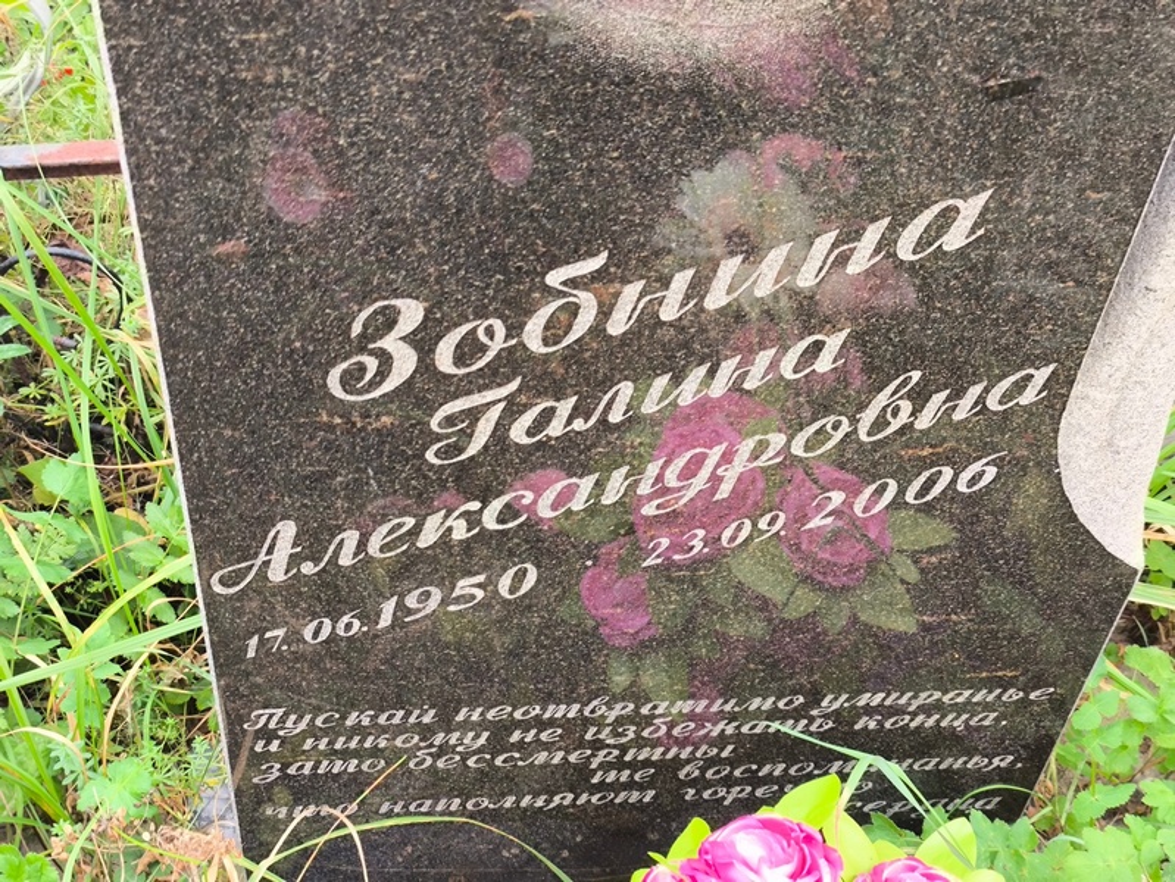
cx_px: 588
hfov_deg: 38.2
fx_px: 1698
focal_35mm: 50
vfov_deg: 29.1
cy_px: 441
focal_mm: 4.71
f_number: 1.7
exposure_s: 1/60
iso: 80
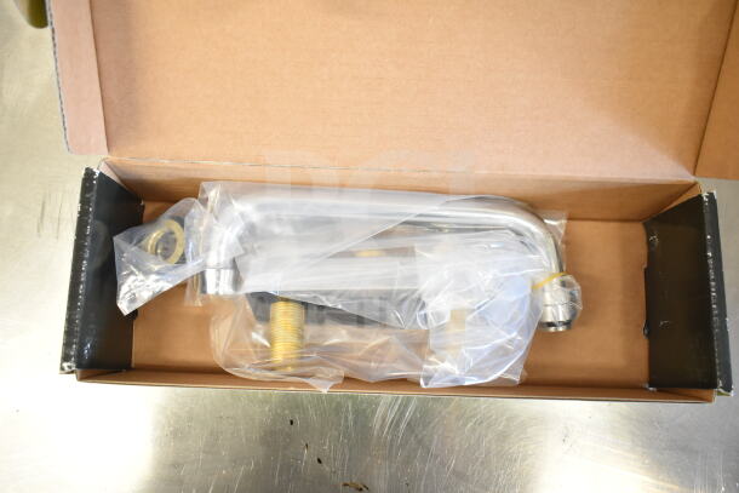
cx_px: 370
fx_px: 616
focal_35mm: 30
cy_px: 246
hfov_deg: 61.9
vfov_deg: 43.6
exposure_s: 1/60
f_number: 4
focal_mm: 20
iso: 1600
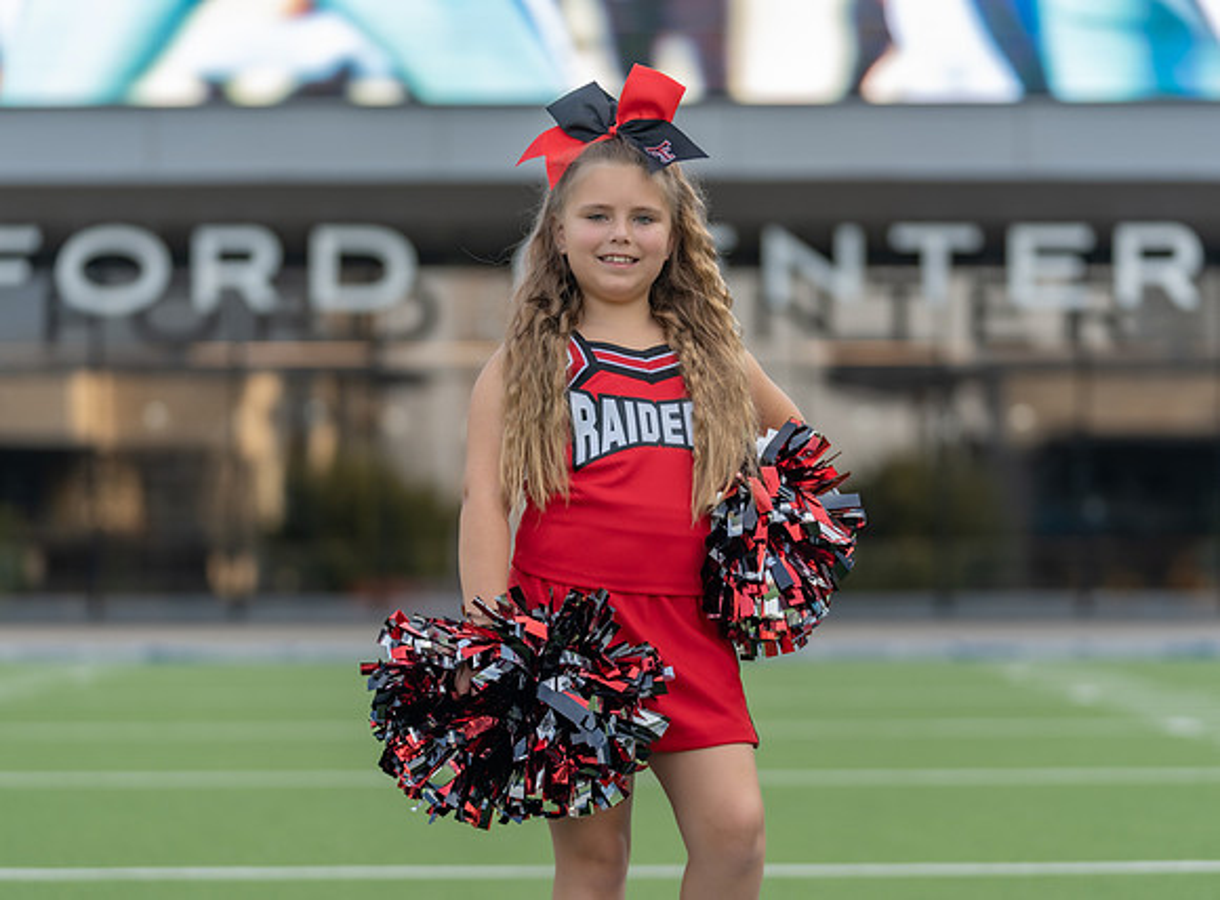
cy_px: 422
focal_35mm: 134
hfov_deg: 14.8
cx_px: 628
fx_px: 4686
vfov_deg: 11.0
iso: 100
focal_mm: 110
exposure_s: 1/320
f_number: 2.8
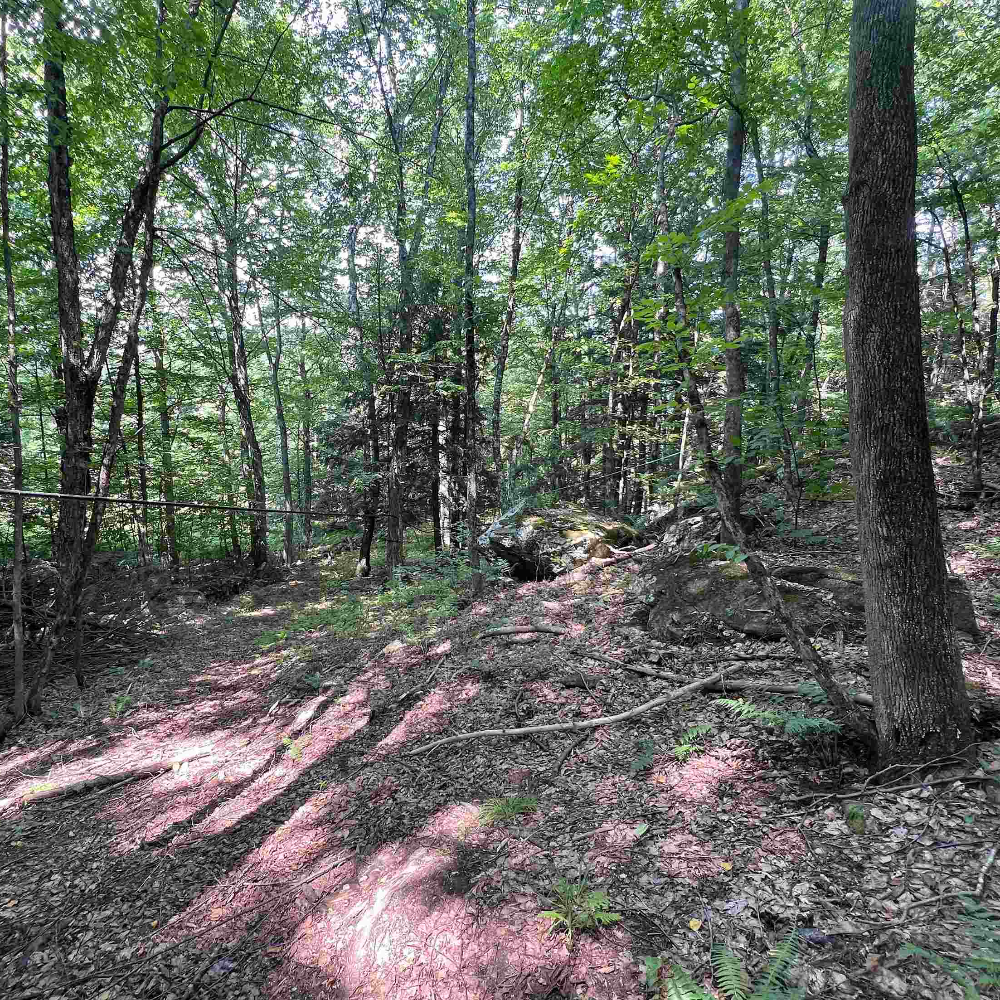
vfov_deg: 87.4
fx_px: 523
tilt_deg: -8.2
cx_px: 457
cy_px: 493
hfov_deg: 87.2
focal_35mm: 16
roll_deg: -2.3
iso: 80
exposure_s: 1/99
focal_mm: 1.57
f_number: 1.8
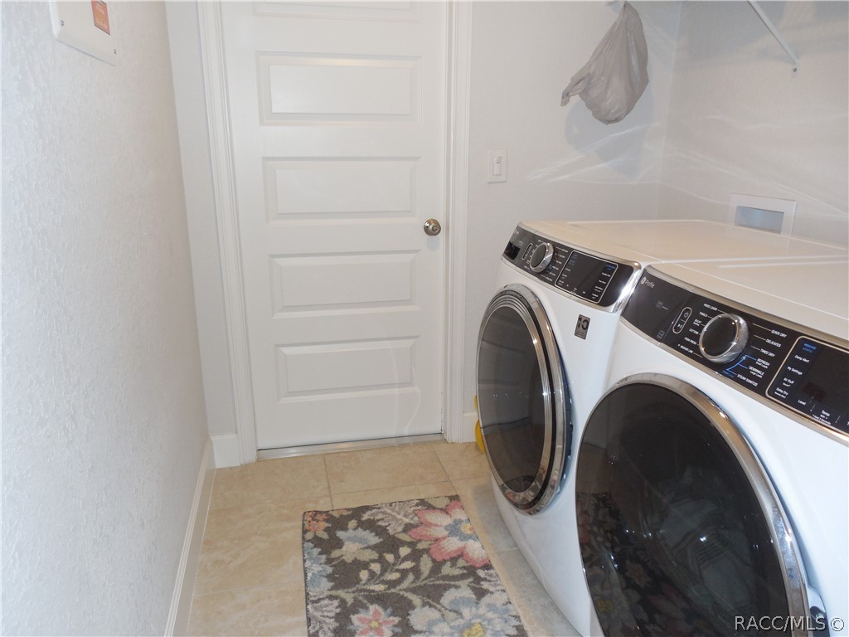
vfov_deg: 54.9
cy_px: 318
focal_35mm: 25
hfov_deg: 69.4
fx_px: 613
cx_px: 424
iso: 200
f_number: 3.3
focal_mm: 4.5
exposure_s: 1/25
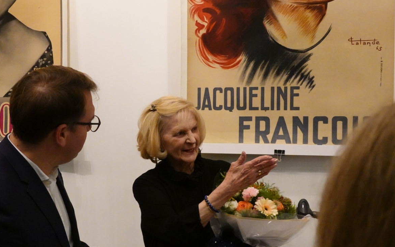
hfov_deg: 36.6
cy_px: 159
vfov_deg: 23.5
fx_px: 592
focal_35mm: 55
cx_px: 142
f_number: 4
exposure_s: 1/160
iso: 3200
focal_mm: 15.59
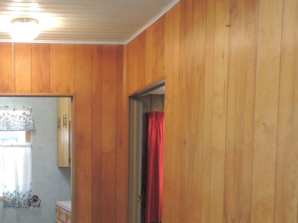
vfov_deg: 29.4
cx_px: 24
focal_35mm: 47
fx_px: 405
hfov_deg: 37.5
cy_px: 207
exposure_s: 1/30
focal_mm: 4.3
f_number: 3
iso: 320
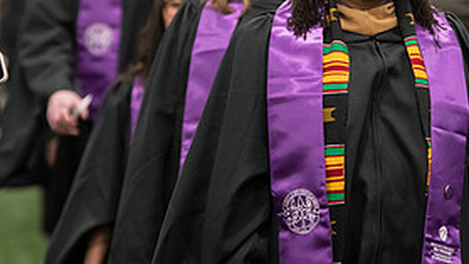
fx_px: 3246
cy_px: 1
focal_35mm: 261
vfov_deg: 4.6
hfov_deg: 8.3
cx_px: 361
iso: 3200
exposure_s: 1/200
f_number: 3.2
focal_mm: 120
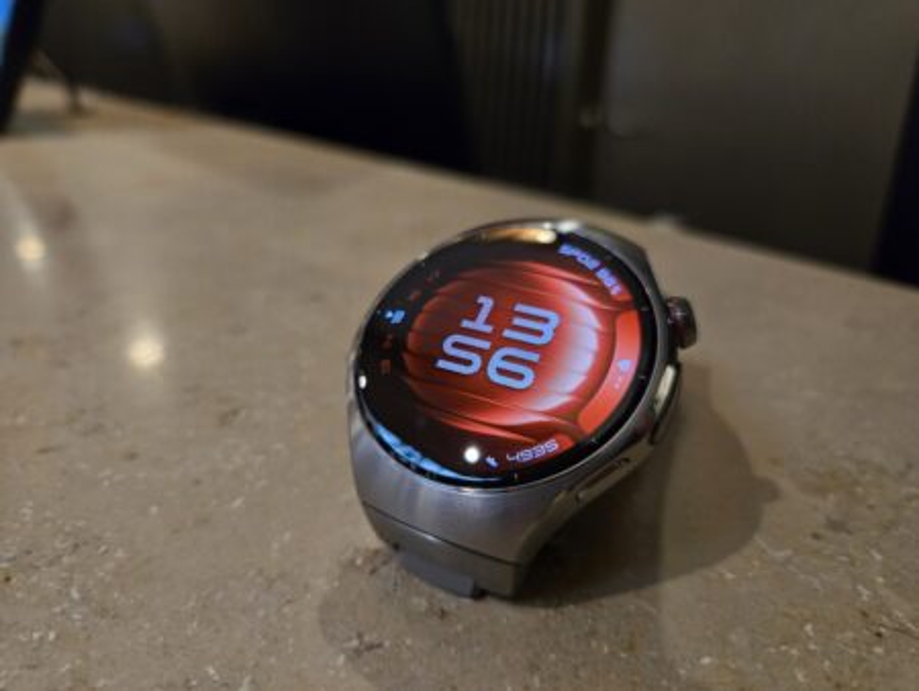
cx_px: 460
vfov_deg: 58.9
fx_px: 611
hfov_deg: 73.9
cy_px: 346
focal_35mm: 23
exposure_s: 1/100
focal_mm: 5.4
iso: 500
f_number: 1.8
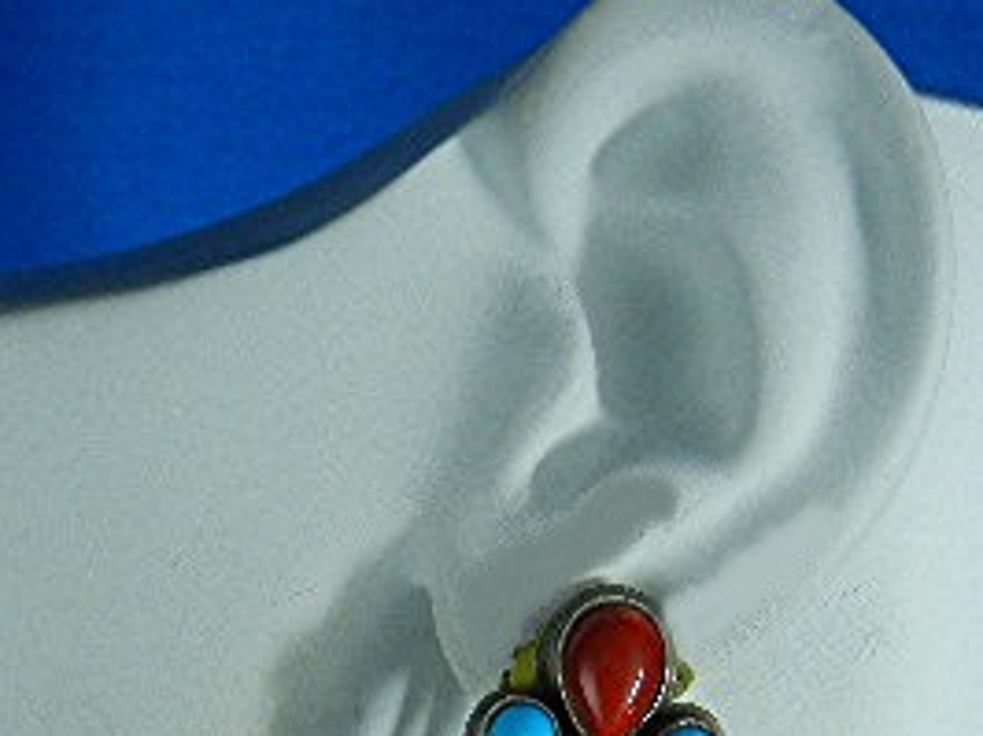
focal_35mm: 142
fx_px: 4029
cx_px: 200
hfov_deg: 13.8
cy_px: 843
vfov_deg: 10.3
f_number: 4
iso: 313
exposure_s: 1/54.3
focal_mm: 10.6
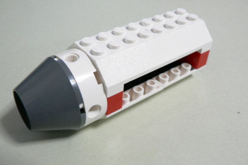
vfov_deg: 35.0
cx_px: 123
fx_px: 262
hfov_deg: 50.7
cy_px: 78
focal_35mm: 38
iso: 150
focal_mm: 6
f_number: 2.8
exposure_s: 1/15
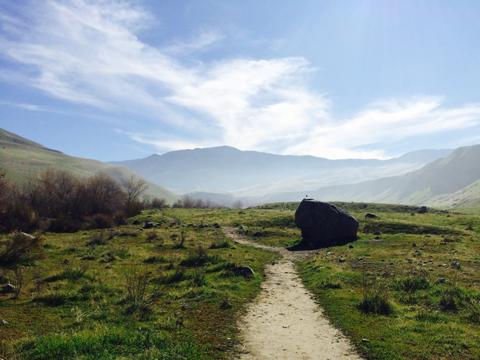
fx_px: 402
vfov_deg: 48.2
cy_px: 180
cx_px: 240
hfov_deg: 61.7
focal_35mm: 29
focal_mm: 4.2
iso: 40
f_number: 2.2
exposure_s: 1/6849
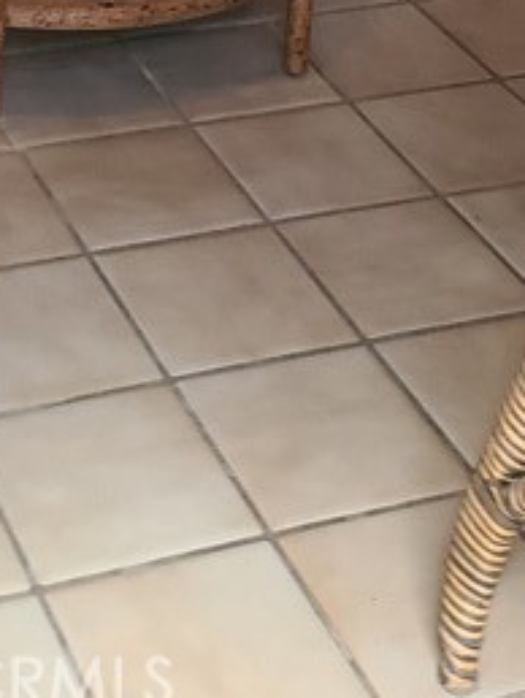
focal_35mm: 103
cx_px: 92
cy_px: -666
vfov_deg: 15.5
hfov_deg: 14.3
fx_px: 2079
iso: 400
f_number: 1.8
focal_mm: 5.4
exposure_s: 1/40
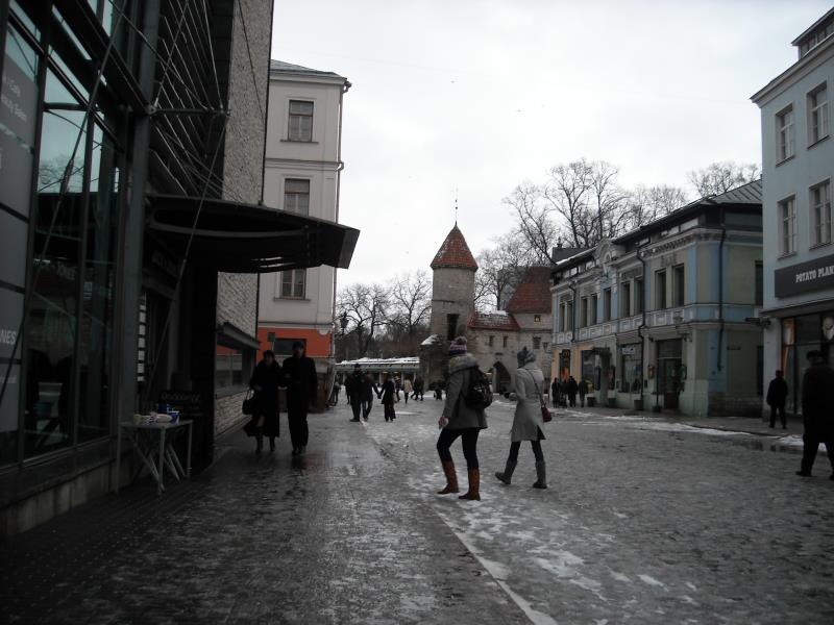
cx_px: 417
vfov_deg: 40.7
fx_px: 843
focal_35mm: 35
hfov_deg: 52.6
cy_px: 312
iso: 87
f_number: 5.6
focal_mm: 5.7
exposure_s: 1/250
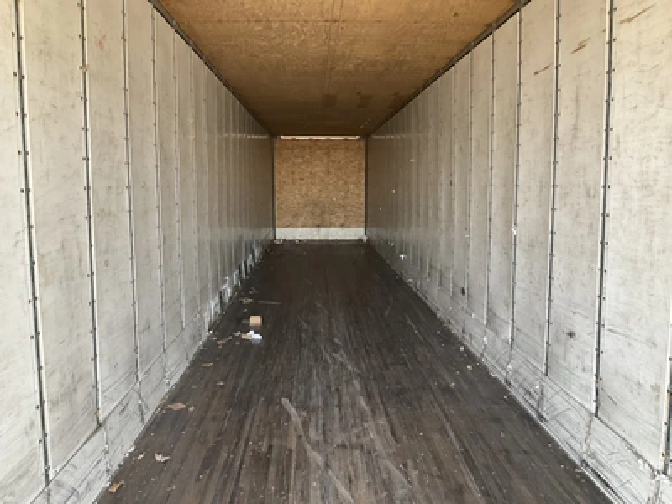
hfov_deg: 61.7
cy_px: 252
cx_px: 336
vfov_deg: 48.2
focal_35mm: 29
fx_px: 563
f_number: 1.8
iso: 64
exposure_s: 1/122
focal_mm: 3
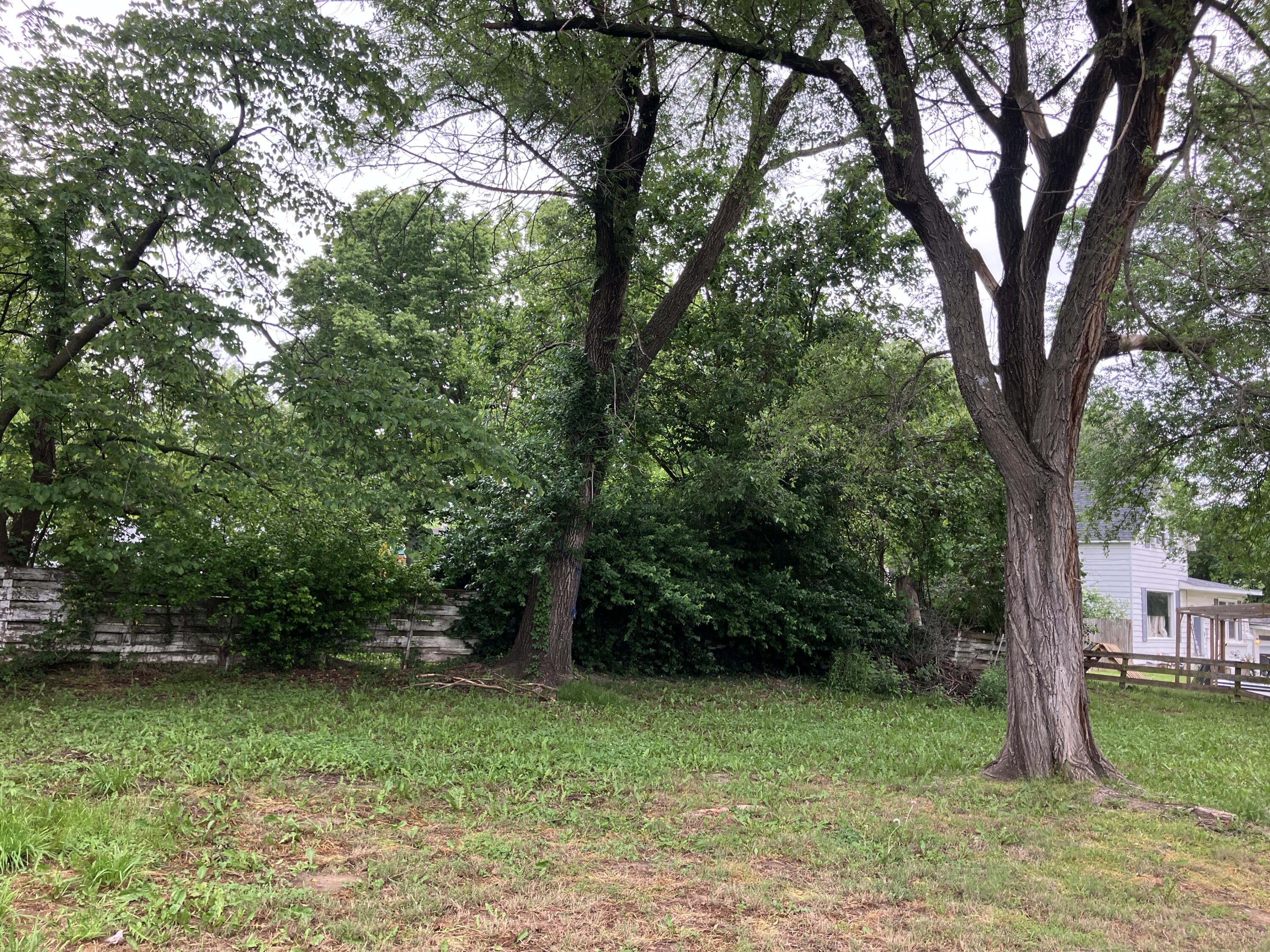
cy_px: 476
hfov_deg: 63.4
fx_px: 1027
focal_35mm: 28
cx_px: 635
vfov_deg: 49.7
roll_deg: -3.3
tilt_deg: +7.7
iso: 50
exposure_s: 1/121
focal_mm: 3.99
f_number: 1.8
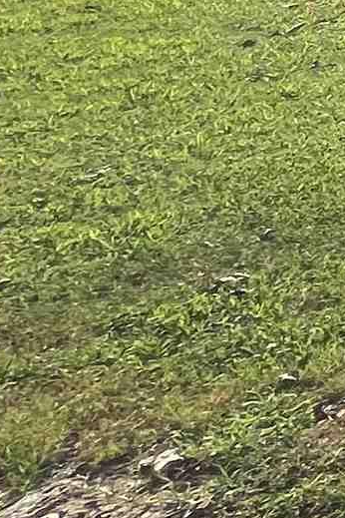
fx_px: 1150
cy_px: -226
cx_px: 1457
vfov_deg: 21.8
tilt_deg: -5.6
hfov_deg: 7.7
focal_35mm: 80
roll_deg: -0.3
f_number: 1.8
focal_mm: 1.57
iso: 32
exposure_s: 1/834
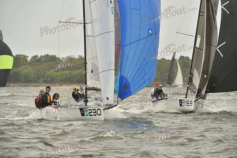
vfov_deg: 4.6
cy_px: 79
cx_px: 118
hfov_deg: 6.9
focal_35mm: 300
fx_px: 1975
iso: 320
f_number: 7.1
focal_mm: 300
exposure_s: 1/1250
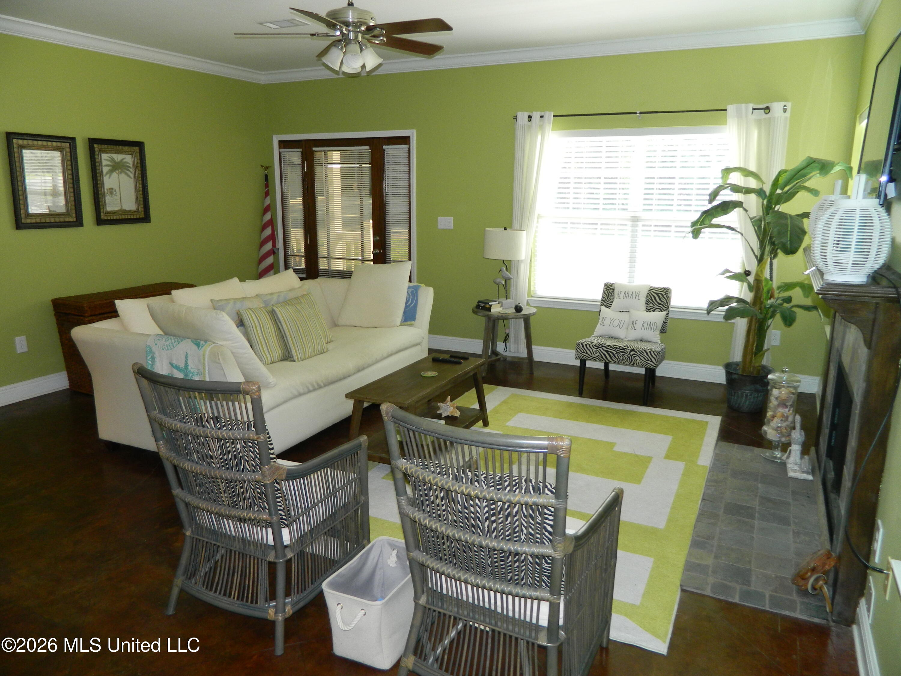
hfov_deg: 69.4
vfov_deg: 54.9
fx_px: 651
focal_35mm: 25
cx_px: 450
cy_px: 338
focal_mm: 4.5
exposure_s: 1/30
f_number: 3.1
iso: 140
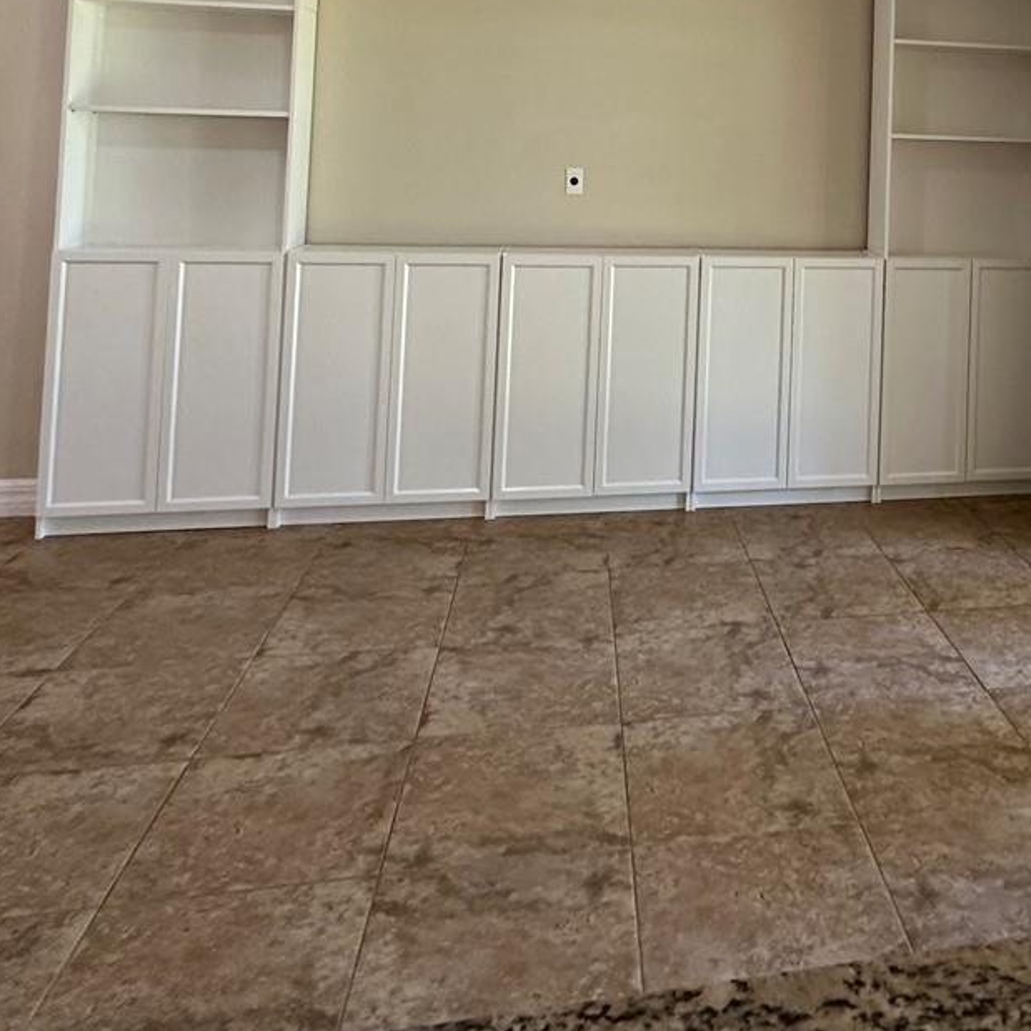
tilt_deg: +2.5
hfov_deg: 48.4
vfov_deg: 46.1
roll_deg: -2.0
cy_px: 98
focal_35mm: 32
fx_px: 1078
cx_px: 818
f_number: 2.2
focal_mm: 2.22
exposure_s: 1/120
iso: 320
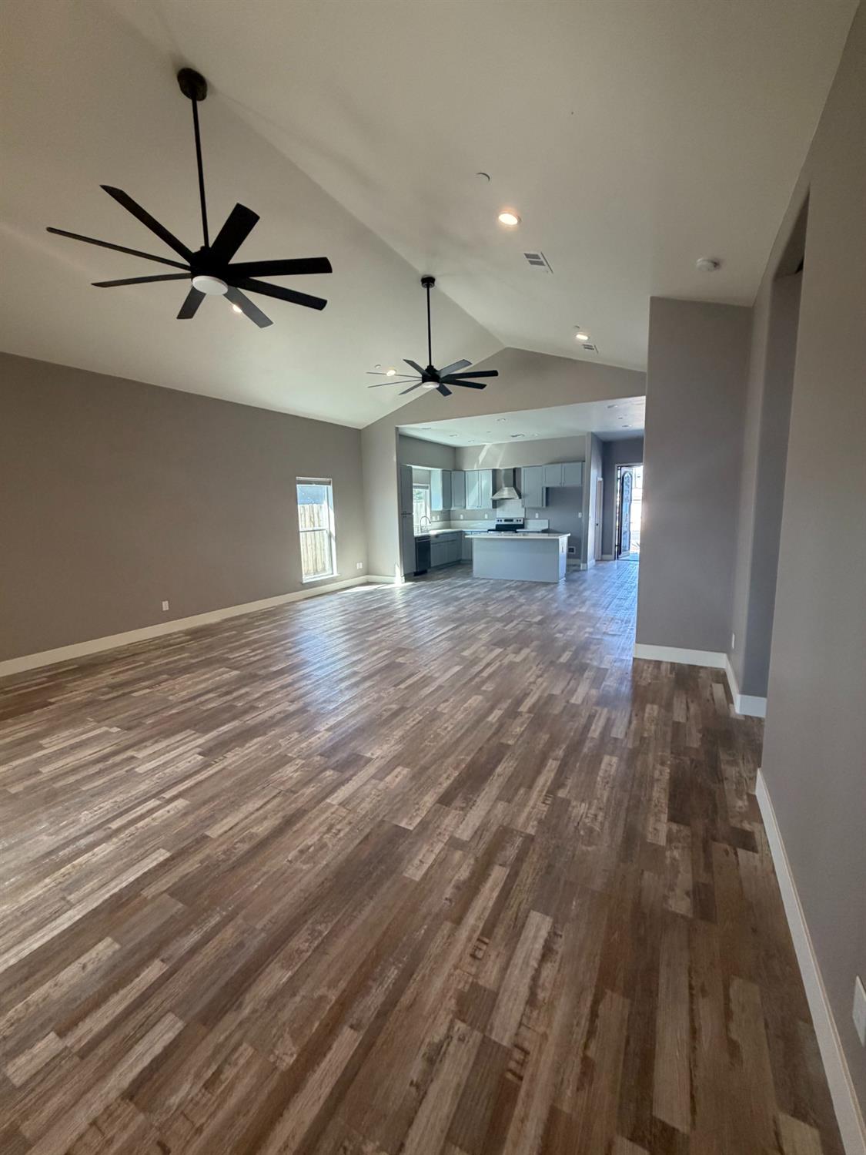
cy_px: 578
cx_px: 433
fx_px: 467
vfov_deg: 102.0
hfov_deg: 85.7
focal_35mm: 14
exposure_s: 1/120
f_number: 2.2
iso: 250
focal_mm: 2.22
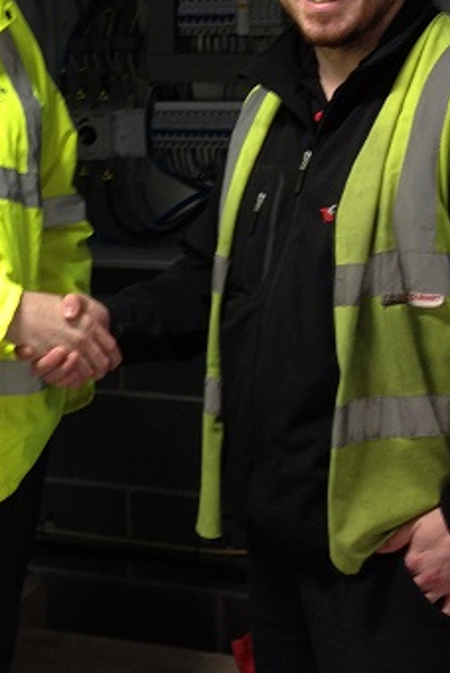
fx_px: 1628
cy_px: 215
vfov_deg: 23.2
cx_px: 34
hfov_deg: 15.5
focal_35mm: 87
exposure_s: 1/20
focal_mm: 4.28
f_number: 2.4
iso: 80
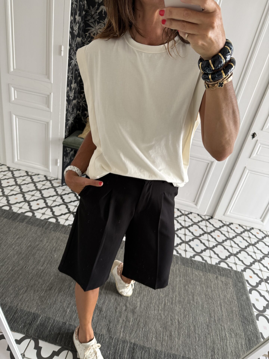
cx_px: 134
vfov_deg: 71.6
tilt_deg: -51.4
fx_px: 249
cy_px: 180
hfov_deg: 56.8
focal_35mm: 24
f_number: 1.78
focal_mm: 6.76
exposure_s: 1/121
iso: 200
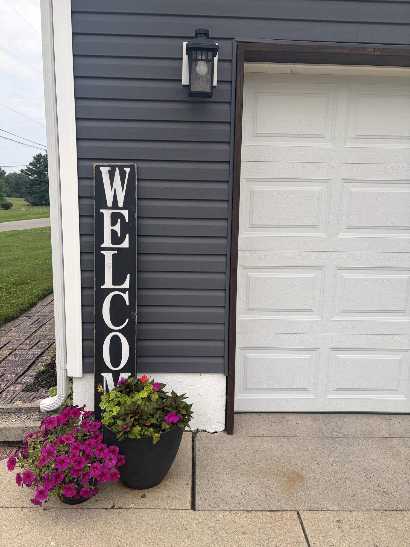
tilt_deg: -9.3
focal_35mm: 26
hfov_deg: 53.1
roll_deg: -2.2
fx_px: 411
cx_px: 205
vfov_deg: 67.3
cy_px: 274
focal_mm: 5.96
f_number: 1.6
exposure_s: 1/531
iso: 50
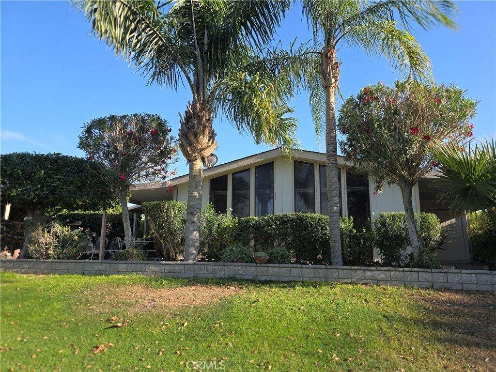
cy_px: 186
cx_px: 248
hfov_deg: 73.9
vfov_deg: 58.9
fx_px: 330
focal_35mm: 23
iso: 80
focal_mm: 6.3
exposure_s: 1/1946
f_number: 1.7
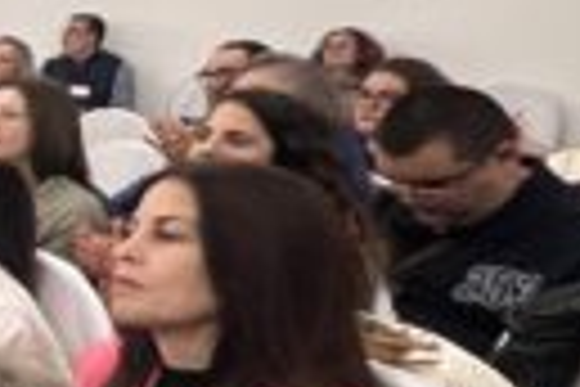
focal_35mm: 66
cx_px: -773
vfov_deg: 20.6
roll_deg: -0.2
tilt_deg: -8.9
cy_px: 153
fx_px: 1063
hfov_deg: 15.8
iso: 400
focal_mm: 1.57
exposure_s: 1/50
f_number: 1.8
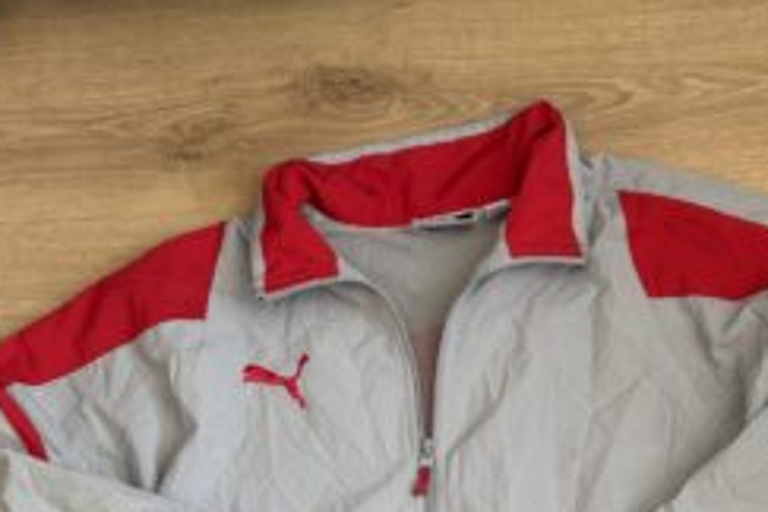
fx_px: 1899
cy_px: 626
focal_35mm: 89
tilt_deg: -72.2
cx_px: 430
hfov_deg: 22.9
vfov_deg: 14.8
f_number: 1.6
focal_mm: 5.96
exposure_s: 1/99
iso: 50
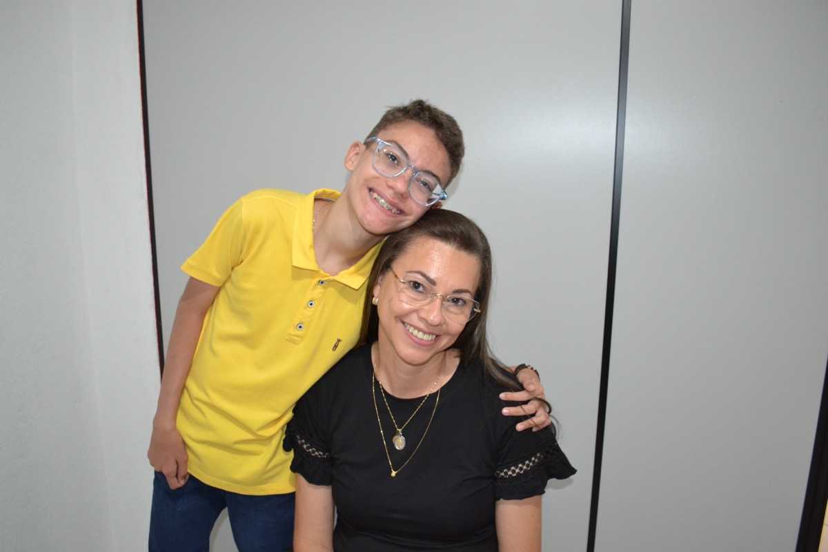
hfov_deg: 67.4
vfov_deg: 47.9
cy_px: 276
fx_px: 621
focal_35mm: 27
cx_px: 414
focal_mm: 18
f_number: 3.5
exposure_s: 1/60
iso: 1400
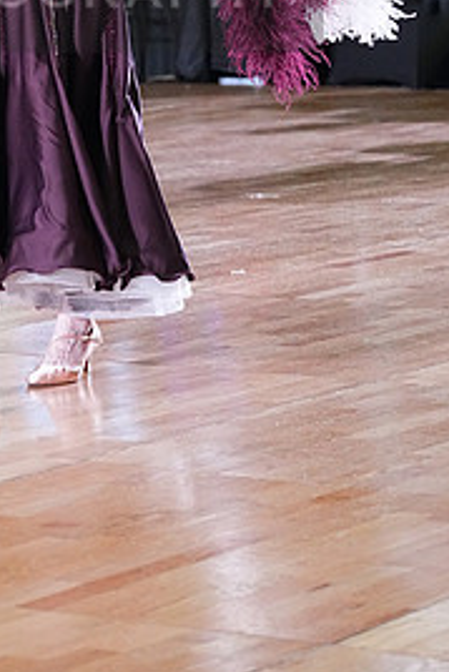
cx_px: -21
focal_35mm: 188
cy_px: -30
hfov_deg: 7.3
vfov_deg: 10.8
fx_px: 3512
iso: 6400
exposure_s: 1/400
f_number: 4
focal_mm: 87
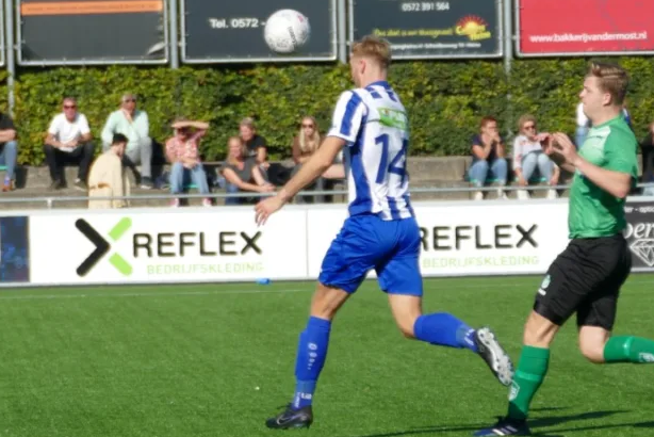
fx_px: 7270
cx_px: 371
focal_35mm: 400
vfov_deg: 3.4
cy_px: 236
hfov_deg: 5.2
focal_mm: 87.58
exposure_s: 1/1300
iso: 125
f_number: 4
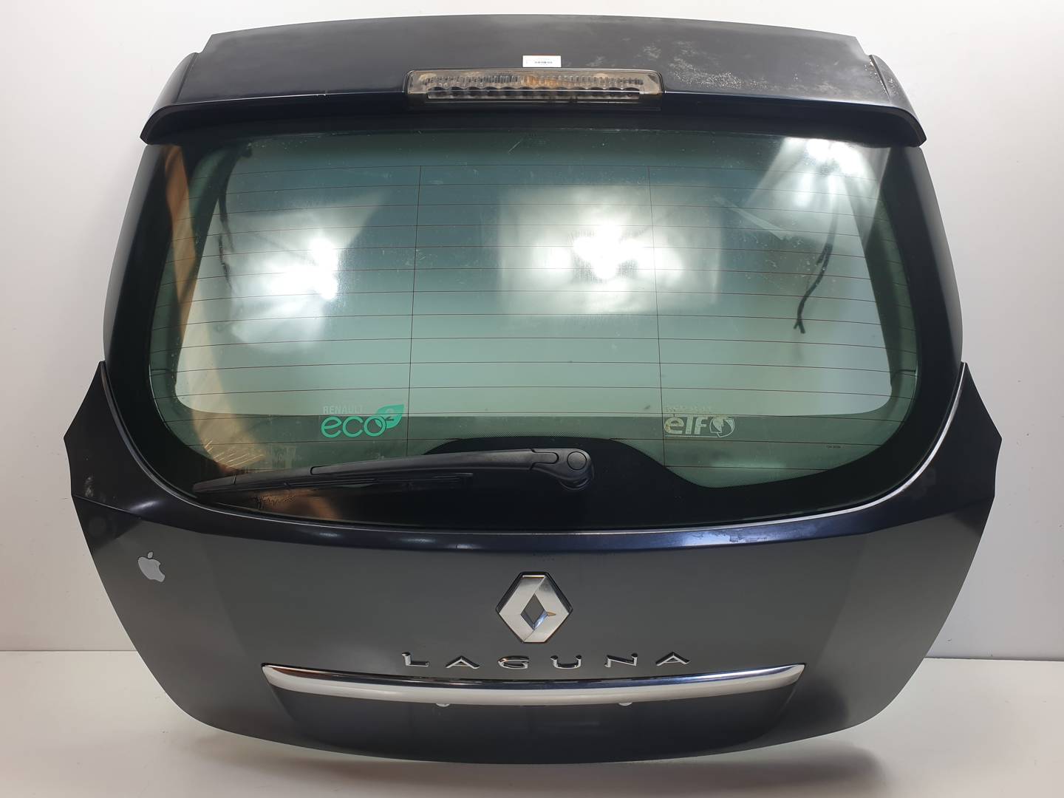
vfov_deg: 53.1
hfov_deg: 67.3
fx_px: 799
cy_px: 399
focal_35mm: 26
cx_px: 532
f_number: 2.4
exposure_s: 1/100
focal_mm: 4.3
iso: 64
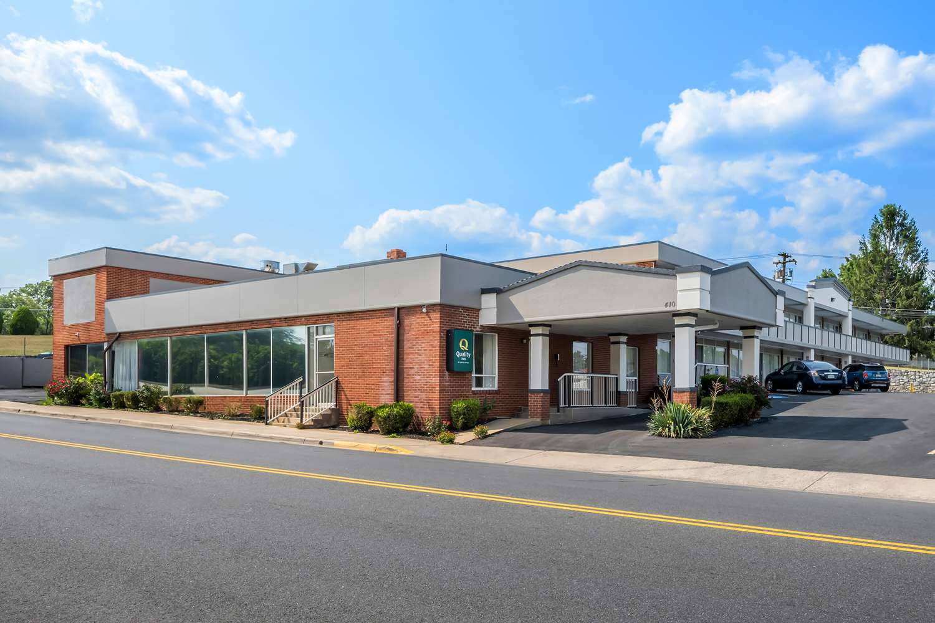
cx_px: 468
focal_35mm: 20
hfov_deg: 84.0
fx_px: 519
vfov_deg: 61.9
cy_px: 312
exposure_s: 1/125
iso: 400
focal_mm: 20
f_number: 11
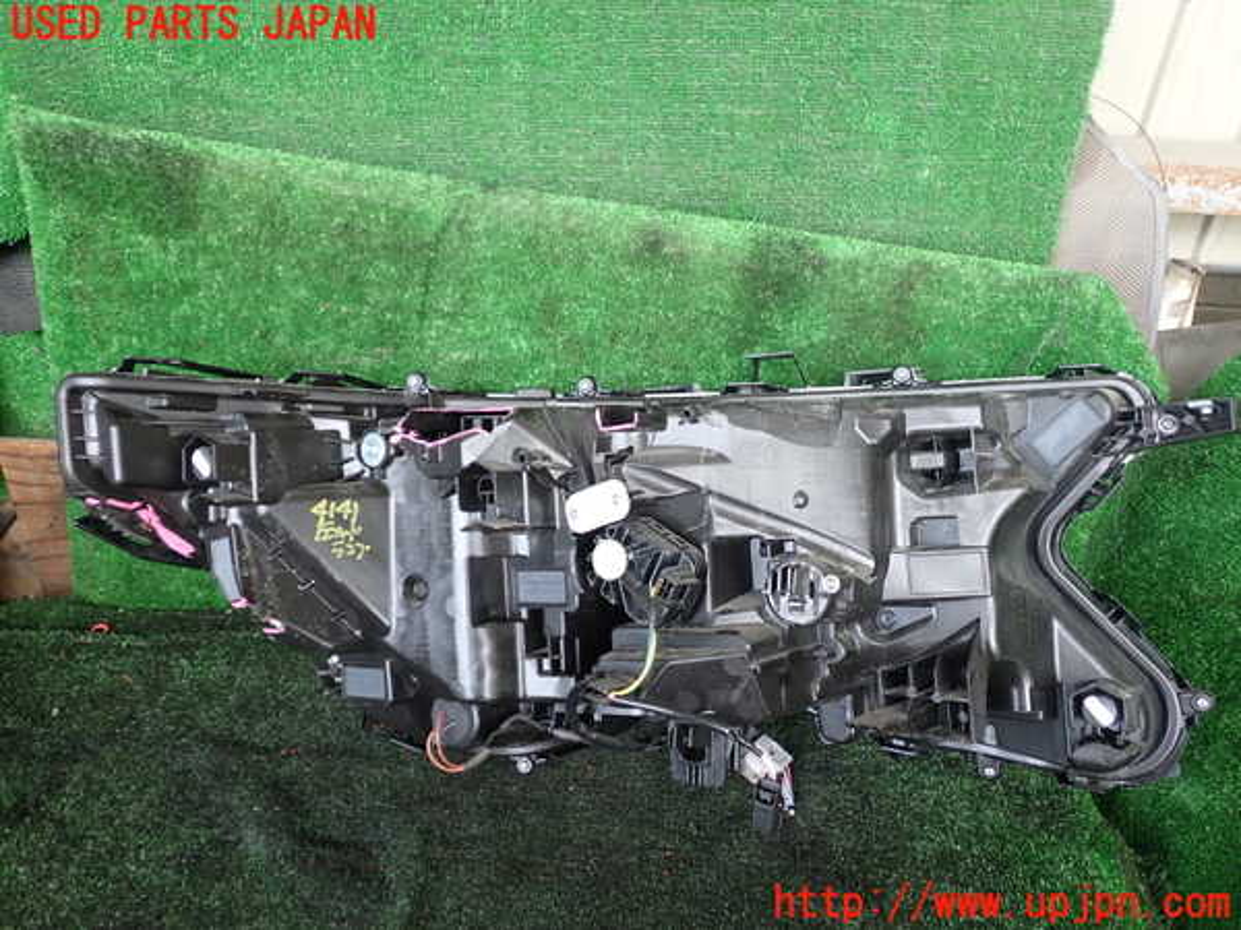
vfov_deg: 46.8
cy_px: 465
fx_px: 1076
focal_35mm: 30
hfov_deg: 60.0
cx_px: 620
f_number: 2.3
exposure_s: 1/60
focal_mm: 5.4
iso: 160
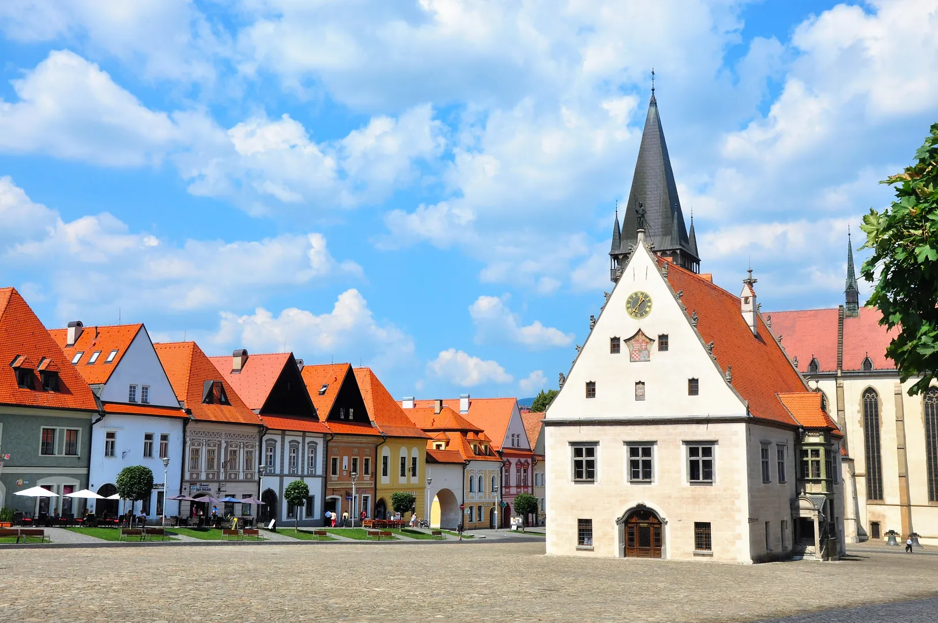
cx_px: 469
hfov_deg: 46.5
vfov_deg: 31.8
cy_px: 312
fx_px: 1093
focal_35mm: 42
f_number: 11
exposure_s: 1/400
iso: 200
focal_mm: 28
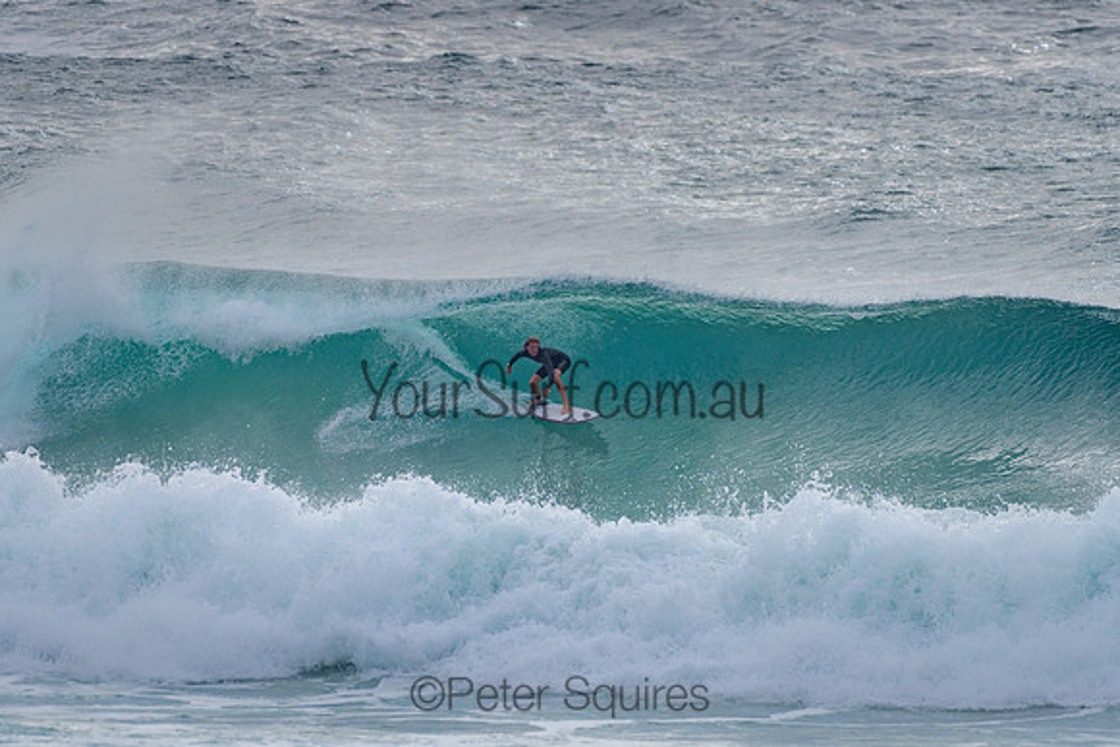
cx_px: 516
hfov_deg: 3.4
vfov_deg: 2.2
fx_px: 19080
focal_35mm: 613
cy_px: 331
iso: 220
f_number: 5.6
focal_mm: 500
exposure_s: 1/2000
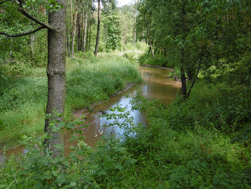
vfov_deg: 37.7
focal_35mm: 38
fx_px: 276
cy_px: 94
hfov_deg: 49.0
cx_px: 126
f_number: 3.7
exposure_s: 1/160
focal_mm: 6.8
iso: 100
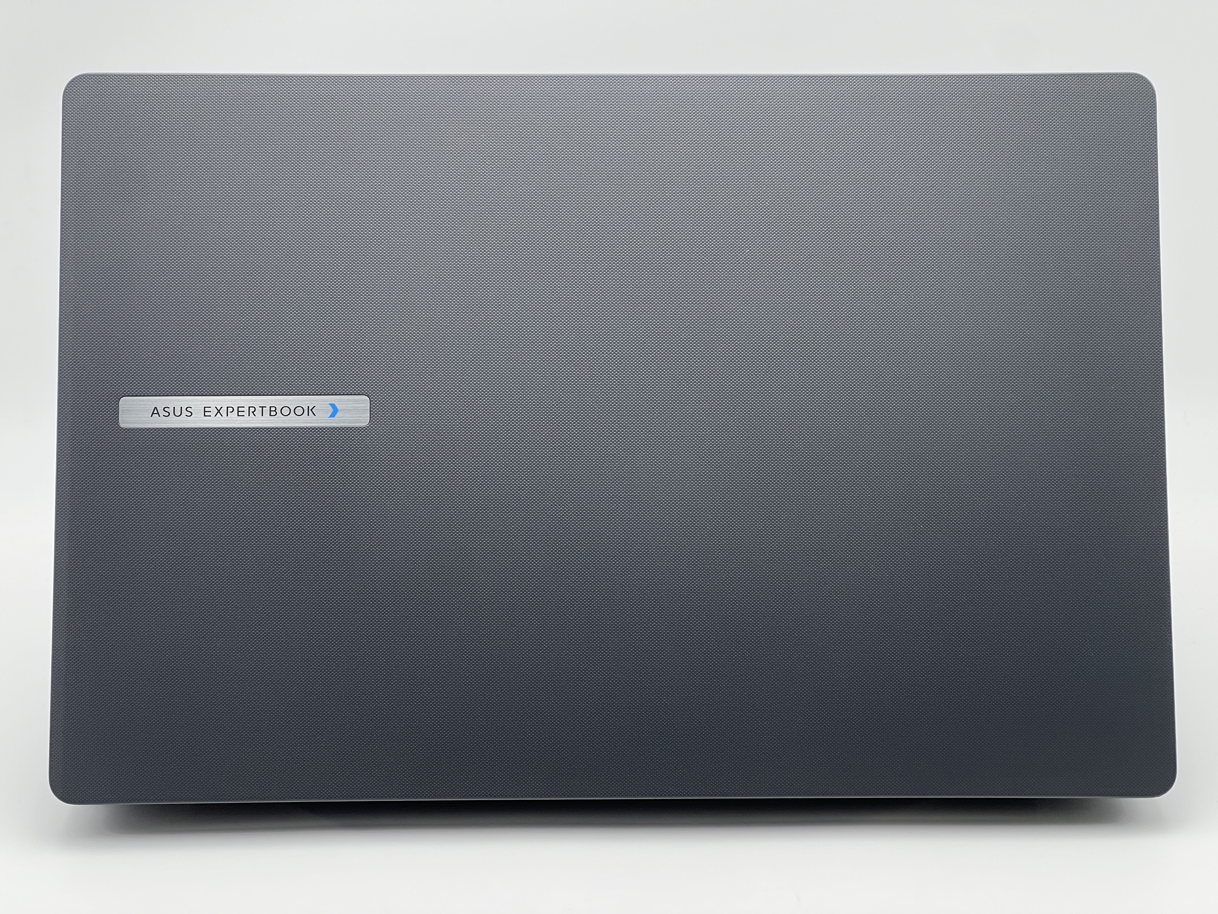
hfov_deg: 25.3
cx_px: 609
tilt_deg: -17.8
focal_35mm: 77
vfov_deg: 19.1
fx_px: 2709
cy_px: 457
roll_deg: +1.0
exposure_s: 1/99
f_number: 2.8
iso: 64
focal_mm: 9
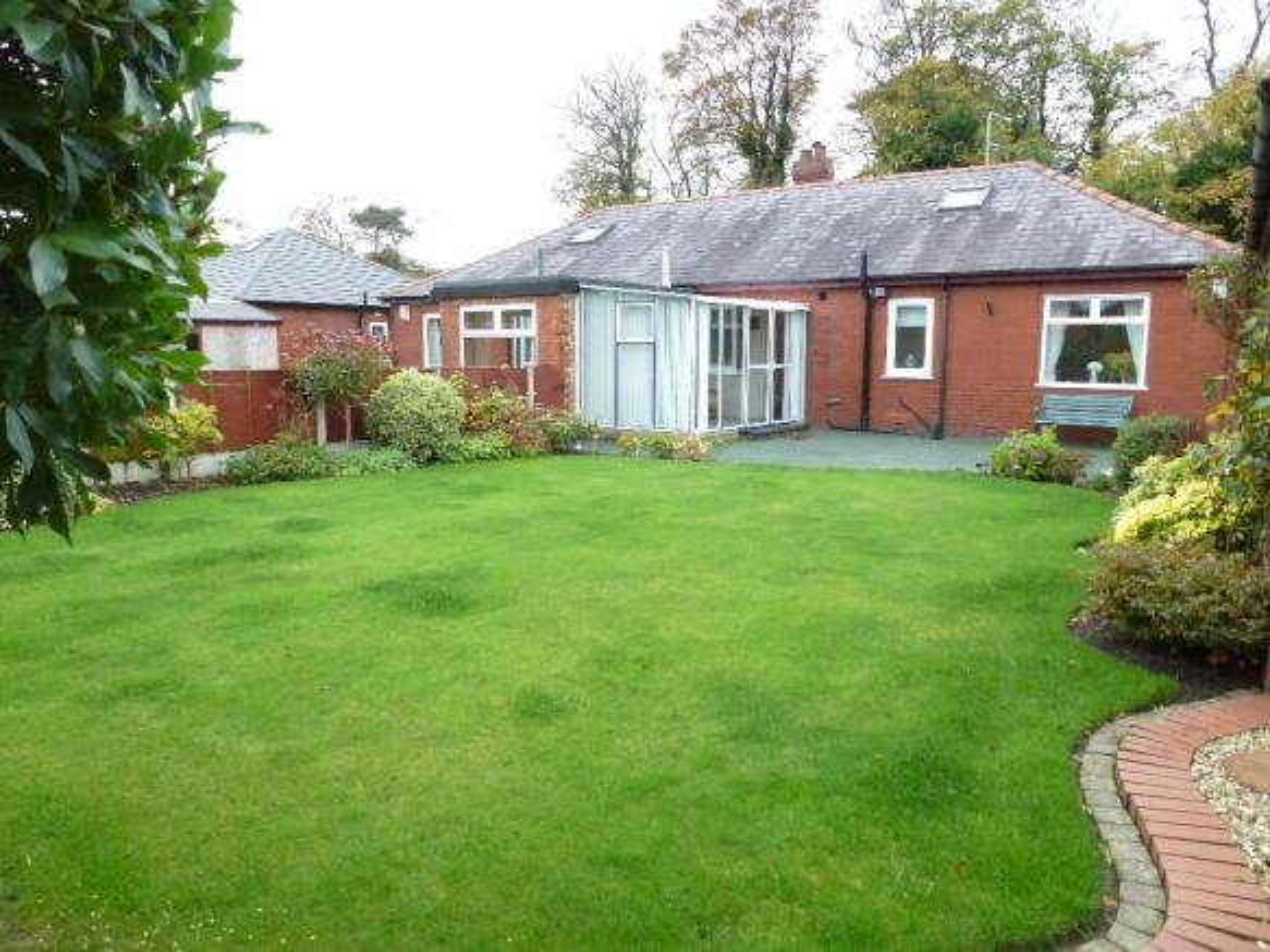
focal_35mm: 24
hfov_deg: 71.6
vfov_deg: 56.8
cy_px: 476
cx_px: 635
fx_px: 880
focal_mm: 4.3
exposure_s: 1/50
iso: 200
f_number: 3.3
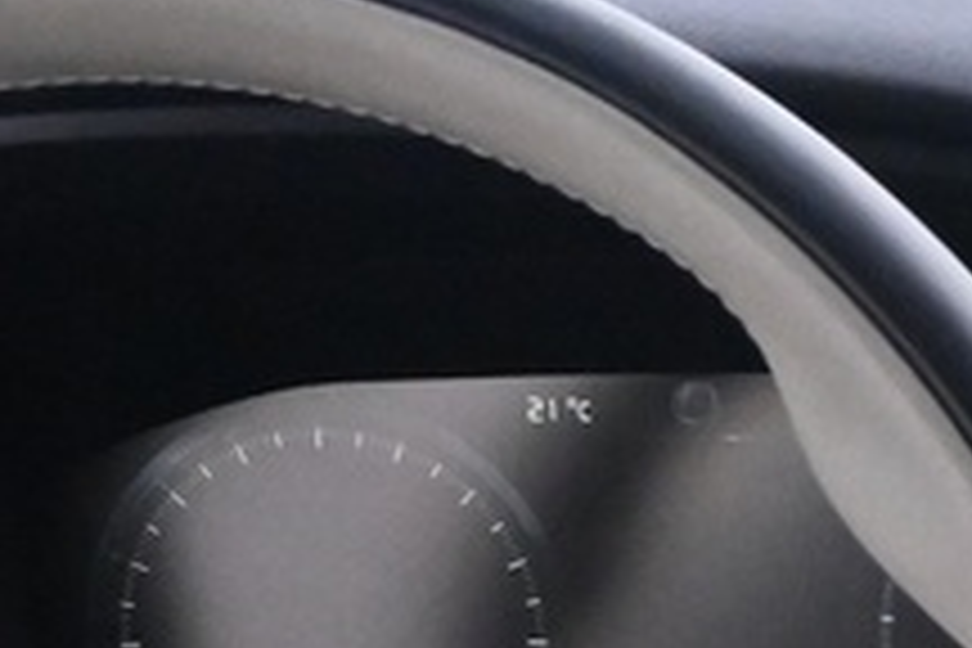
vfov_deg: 7.2
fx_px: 4860
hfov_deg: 9.8
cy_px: 1467
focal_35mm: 180
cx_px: 2484
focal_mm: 16
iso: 3200
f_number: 3.5
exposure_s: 1/30
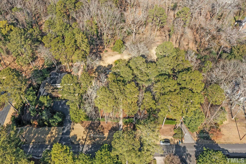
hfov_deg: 65.5
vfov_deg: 46.4
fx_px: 191
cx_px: 123
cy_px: 82
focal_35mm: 28
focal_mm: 10.26
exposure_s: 1/320
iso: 100
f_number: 5
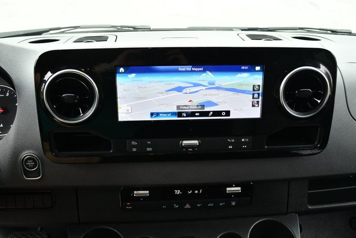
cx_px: 178
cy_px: 119
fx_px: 356
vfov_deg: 36.9
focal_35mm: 36
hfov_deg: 53.1
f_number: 3.5
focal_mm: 18
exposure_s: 1/250
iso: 720
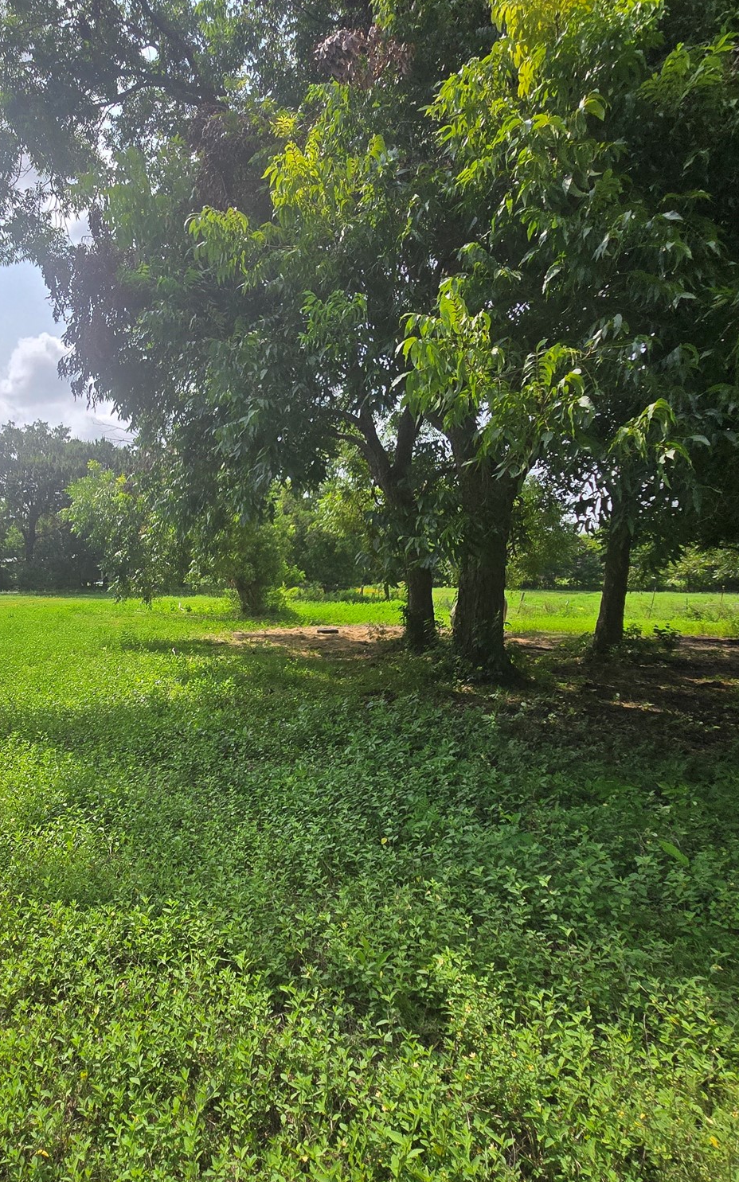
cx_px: 195
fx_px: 612
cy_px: 606
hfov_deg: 59.3
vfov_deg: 88.0
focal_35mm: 19
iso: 50
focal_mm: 2.2
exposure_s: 1/2210
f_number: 2.2
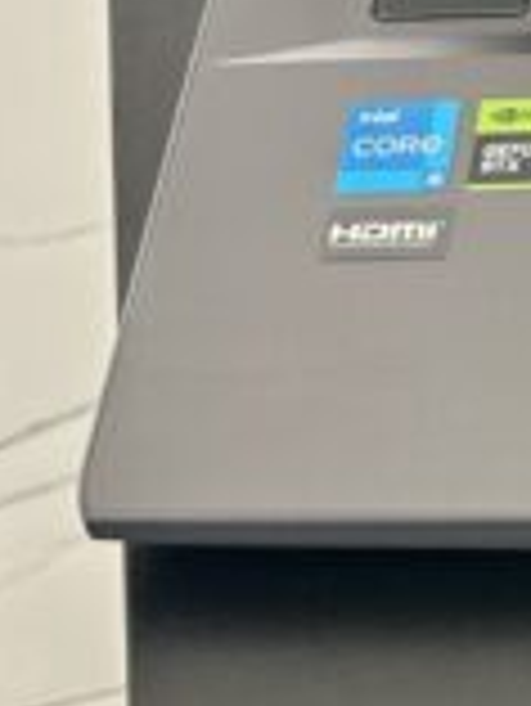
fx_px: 2492
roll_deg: -2.7
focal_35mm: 122
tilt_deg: -36.2
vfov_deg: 14.1
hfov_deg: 10.7
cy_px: -612
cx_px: 1184
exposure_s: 1/331
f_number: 1.78
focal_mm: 6.86
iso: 80
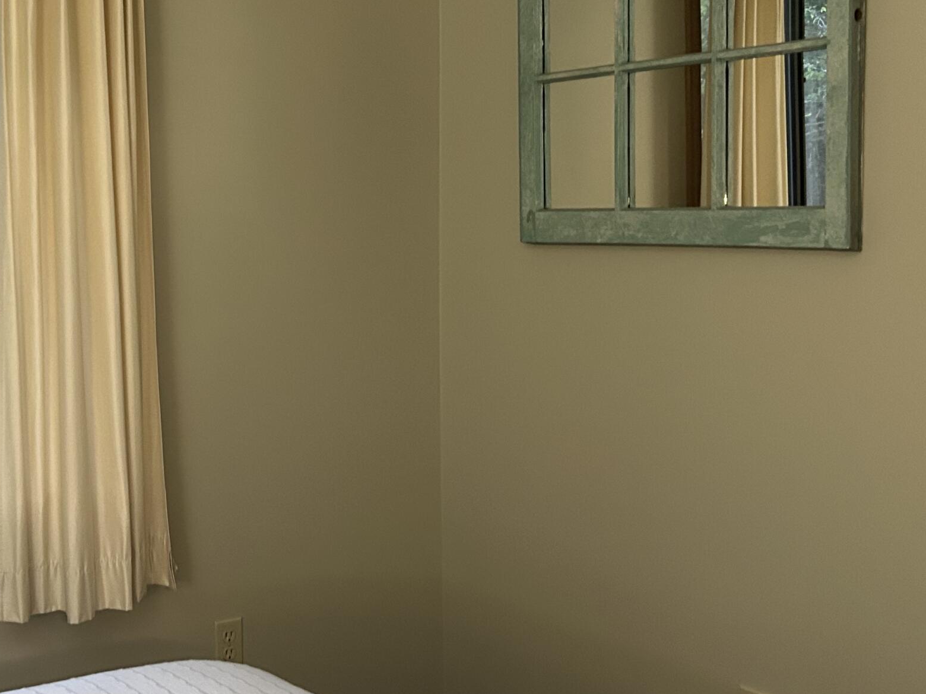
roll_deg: +1.1
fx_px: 1338
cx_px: 226
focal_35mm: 50
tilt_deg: -2.9
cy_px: 306
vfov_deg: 29.1
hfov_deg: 37.2
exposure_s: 1/40
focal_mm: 5.7
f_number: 1.5
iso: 500
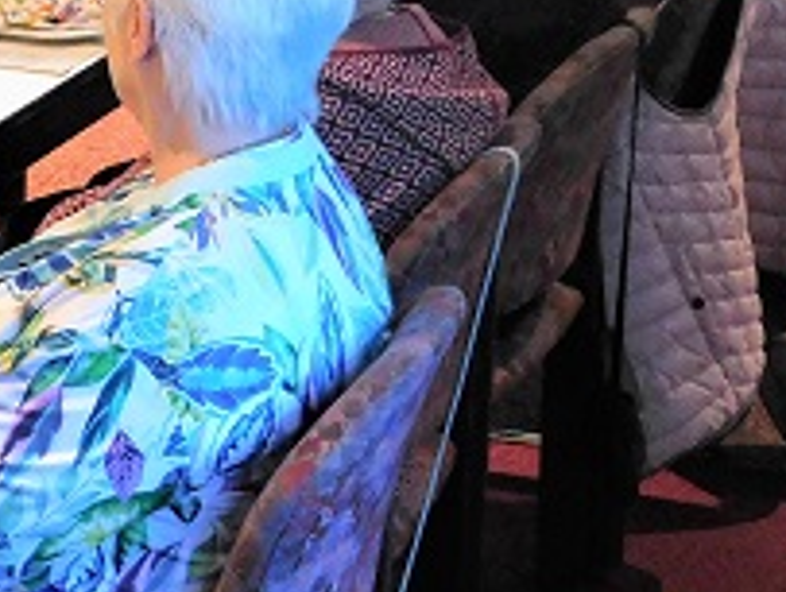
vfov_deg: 11.1
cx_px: -287
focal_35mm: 131
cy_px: -135
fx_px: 2980
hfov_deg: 14.3
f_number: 3.6
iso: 400
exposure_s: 1/8
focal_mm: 7.1
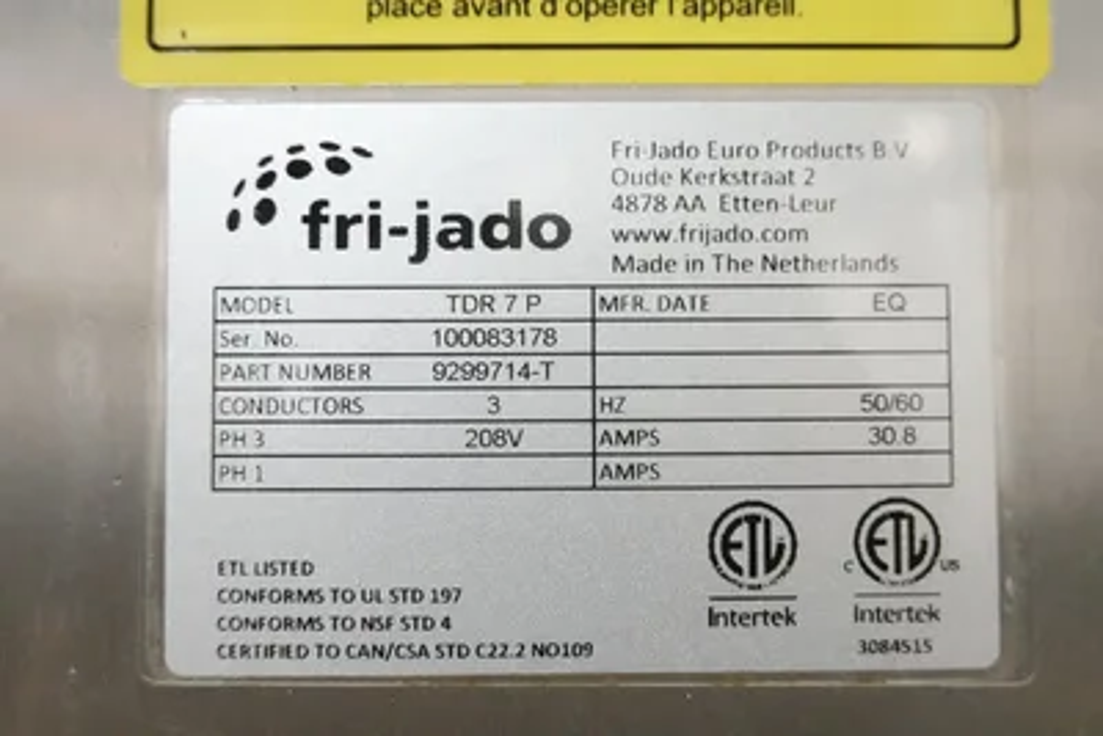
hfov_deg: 49.5
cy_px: 368
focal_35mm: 39
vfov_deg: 34.2
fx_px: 1195
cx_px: 552
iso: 6400
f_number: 3.5
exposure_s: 1/20
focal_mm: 14.4
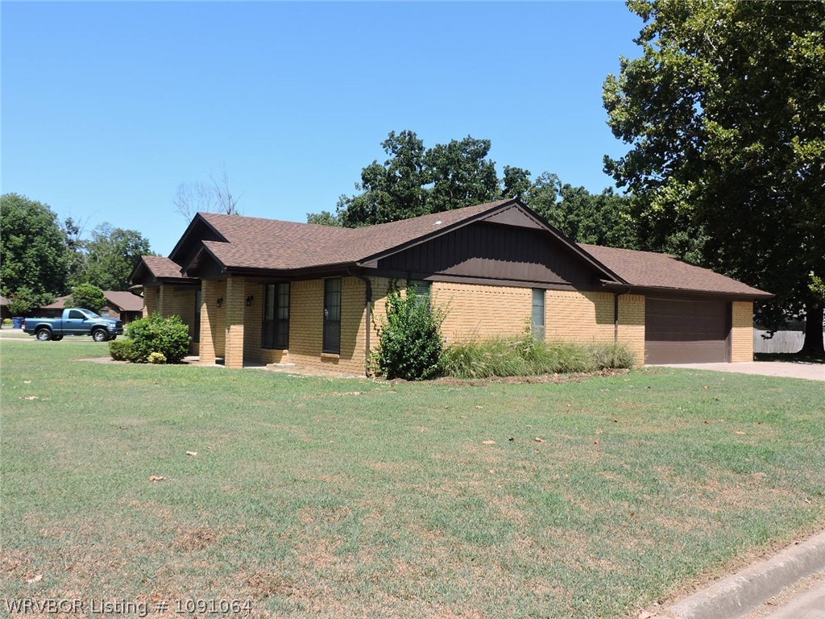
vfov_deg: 46.8
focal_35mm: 30
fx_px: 715
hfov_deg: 60.0
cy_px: 310
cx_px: 412
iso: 100
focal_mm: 5.4
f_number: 3.1
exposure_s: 1/800
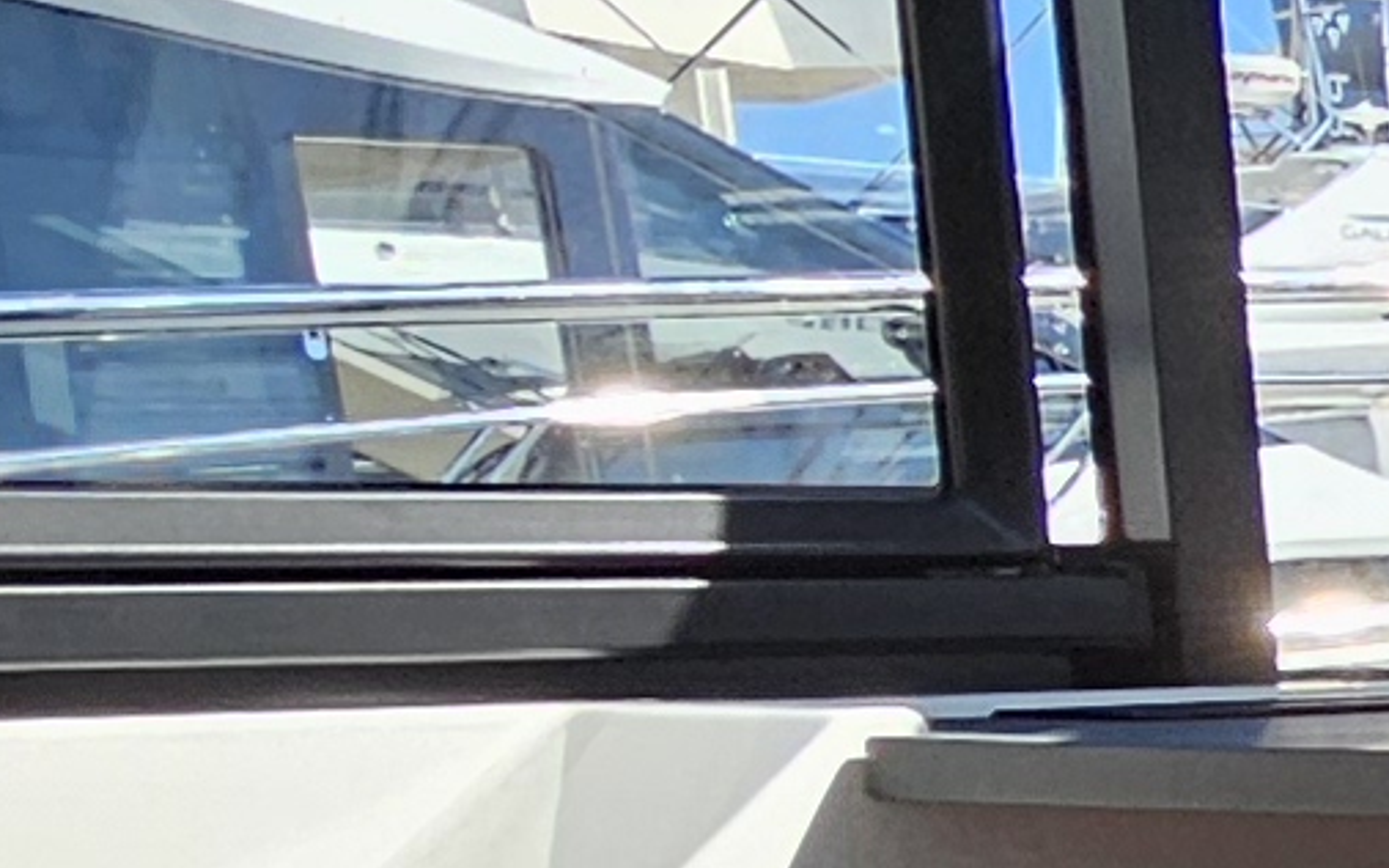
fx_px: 4125
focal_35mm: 109
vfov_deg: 11.6
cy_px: 1255
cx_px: 3785
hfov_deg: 12.4
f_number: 2.2
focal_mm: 2.2
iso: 50
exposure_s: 1/963
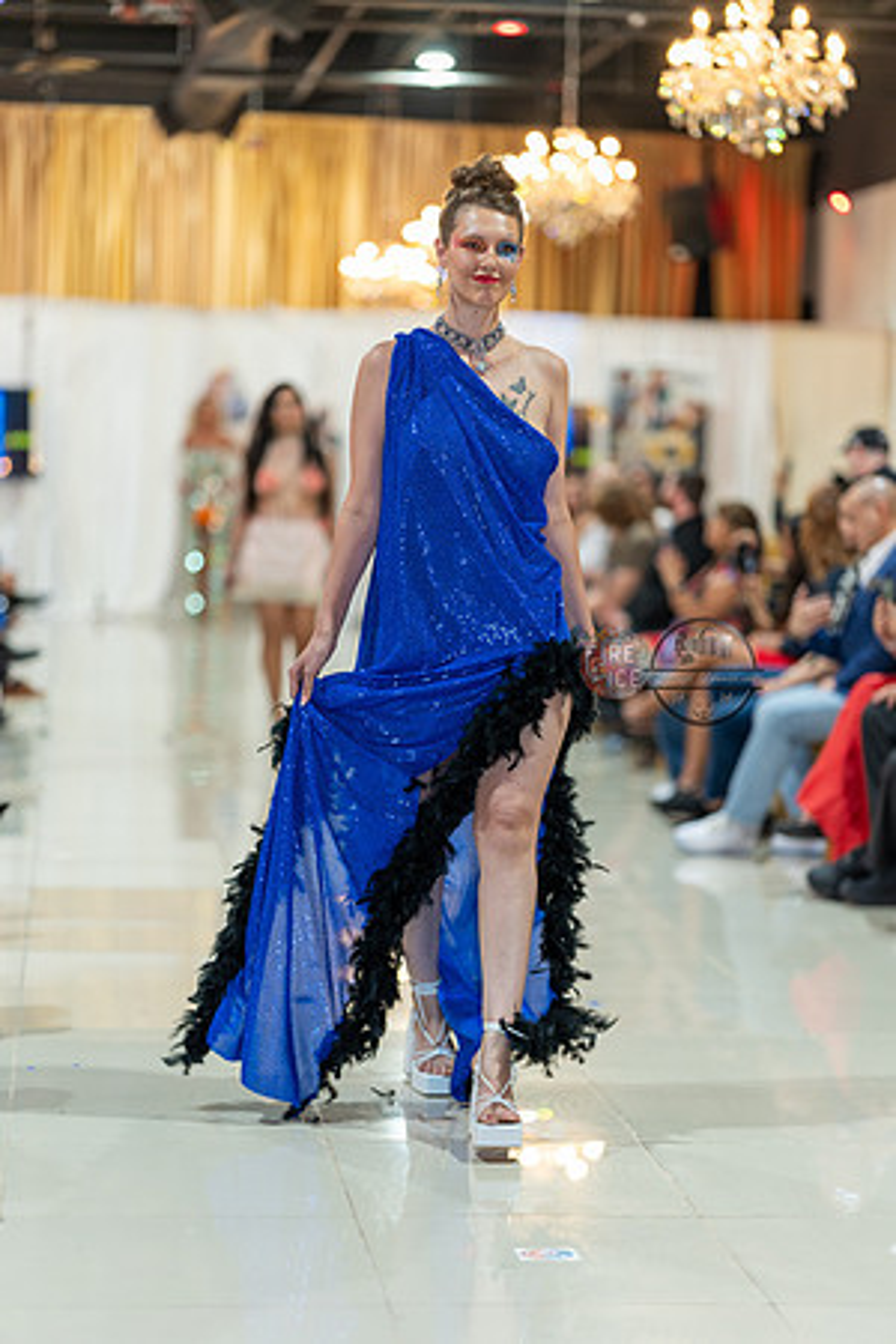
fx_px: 3173
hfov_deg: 16.1
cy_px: 672
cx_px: 448
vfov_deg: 23.9
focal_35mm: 85
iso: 250
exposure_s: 1/160
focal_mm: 85
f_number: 1.4
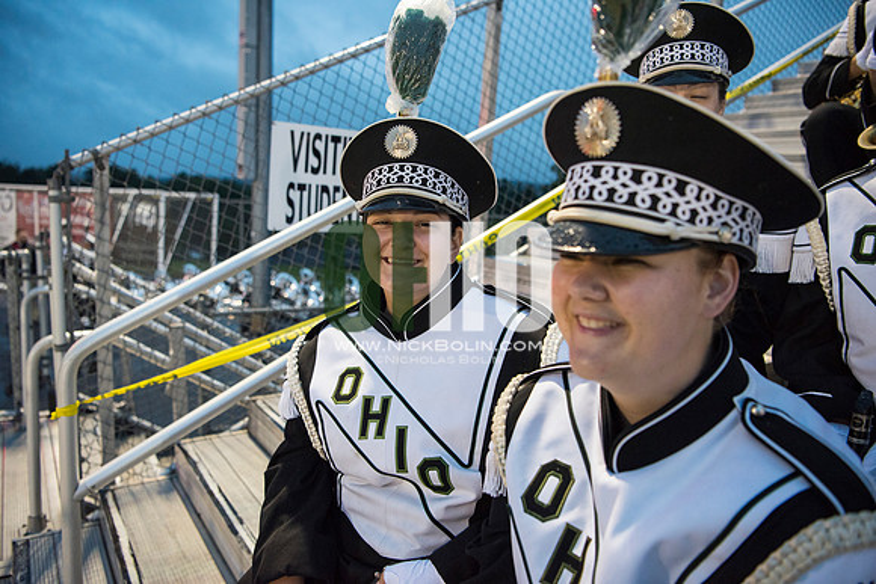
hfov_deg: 65.5
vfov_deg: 46.4
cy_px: 292
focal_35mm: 28
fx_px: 681
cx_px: 438
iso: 2000
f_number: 3.2
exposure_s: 1/320
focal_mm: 28
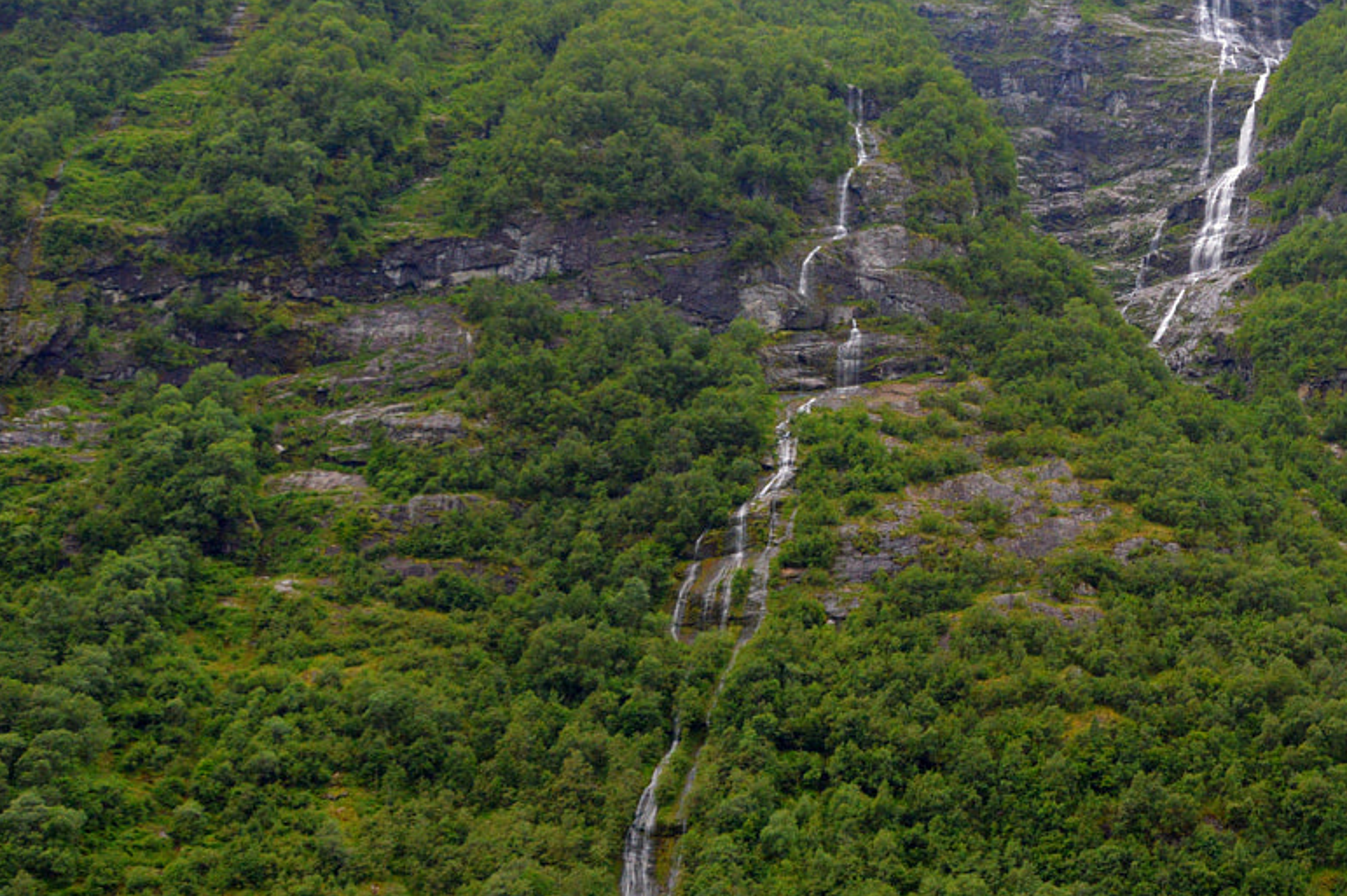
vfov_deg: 24.1
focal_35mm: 56
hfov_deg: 33.8
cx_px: 1209
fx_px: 2094
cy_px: 323
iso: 400
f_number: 4.5
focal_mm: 18
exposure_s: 1/1000
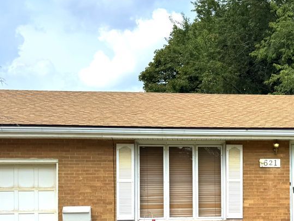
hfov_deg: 28.1
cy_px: 187
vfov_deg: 21.6
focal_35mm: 67
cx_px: 252
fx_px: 569
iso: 80
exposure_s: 1/3247
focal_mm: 6.76
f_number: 1.78
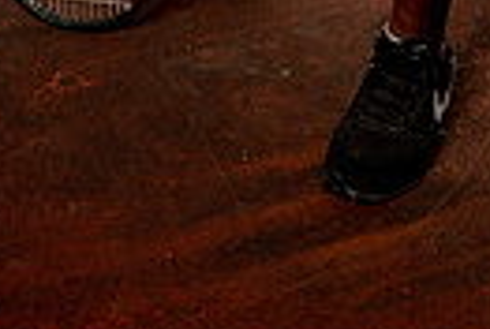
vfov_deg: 10.5
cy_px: -449
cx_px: 322
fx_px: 1542
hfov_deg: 18.0
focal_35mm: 113
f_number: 6.3
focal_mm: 33
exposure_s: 1/250
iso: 50
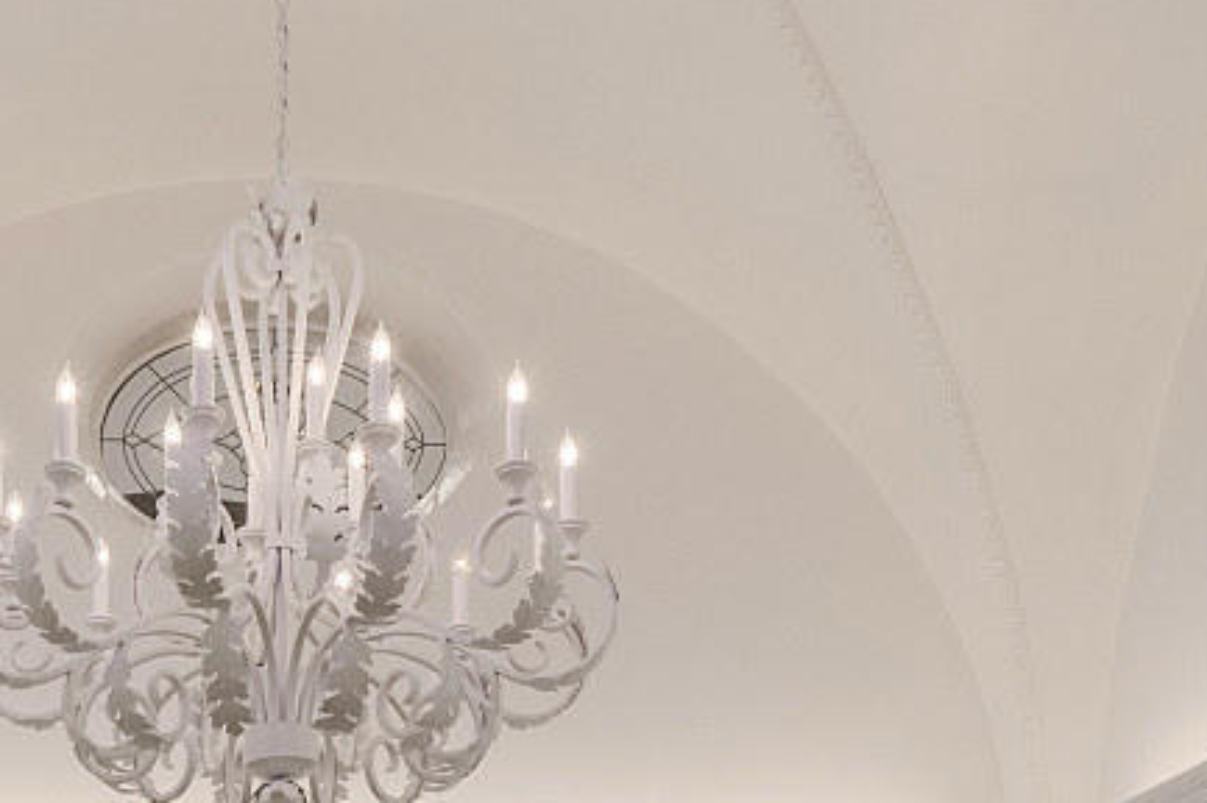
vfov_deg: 21.1
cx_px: 284
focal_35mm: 52
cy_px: 1263
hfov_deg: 37.2
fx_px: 1742
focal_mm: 10
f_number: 8
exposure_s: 1/10
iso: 250
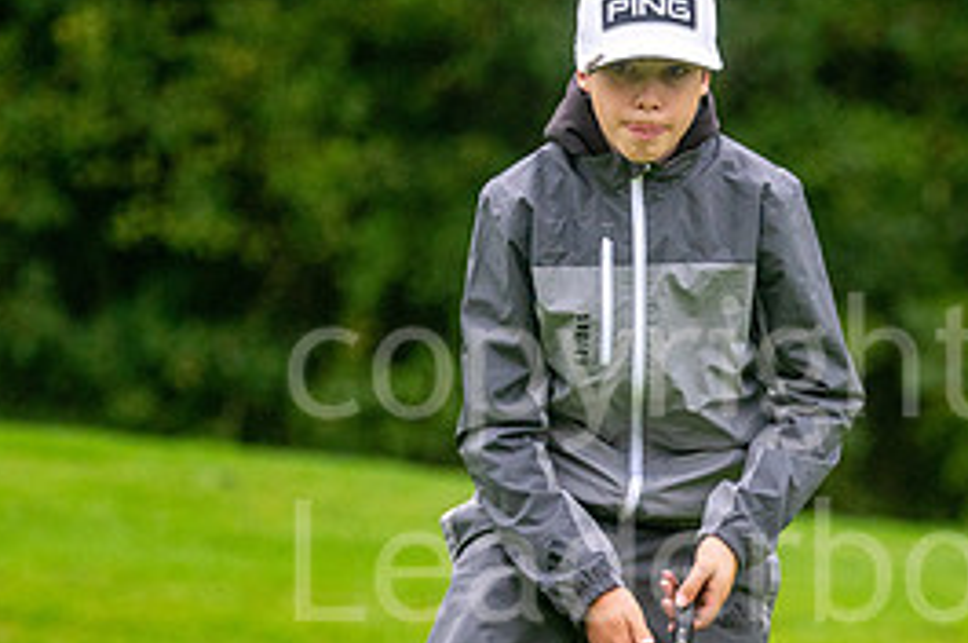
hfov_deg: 2.1
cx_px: 767
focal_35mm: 985
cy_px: 596
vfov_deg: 1.4
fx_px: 26453
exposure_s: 1/640
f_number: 4
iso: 400
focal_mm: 300
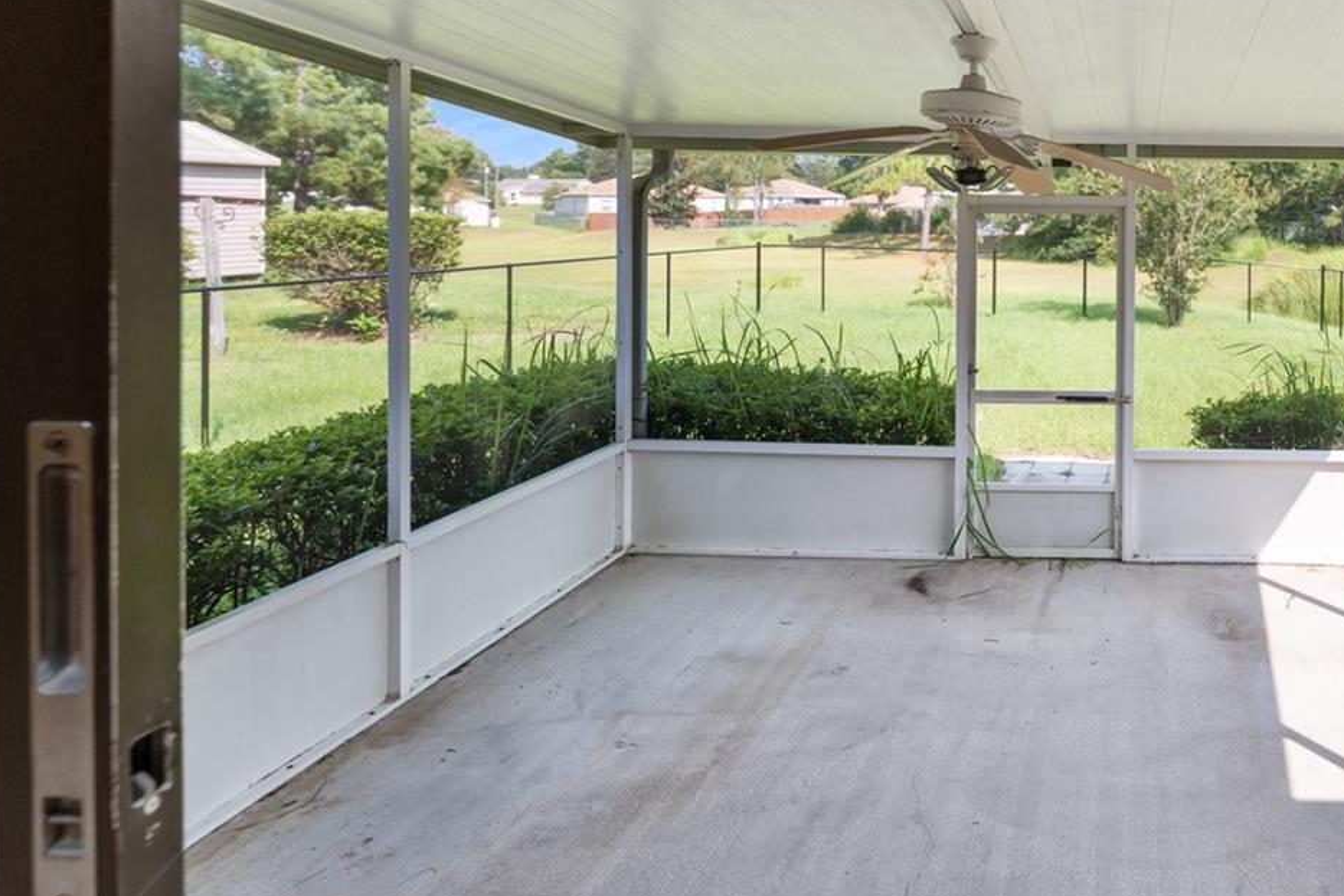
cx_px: 1134
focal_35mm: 24
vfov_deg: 50.4
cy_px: 197
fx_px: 896
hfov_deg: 64.9
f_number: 8
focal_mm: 14
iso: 200
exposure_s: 1/125
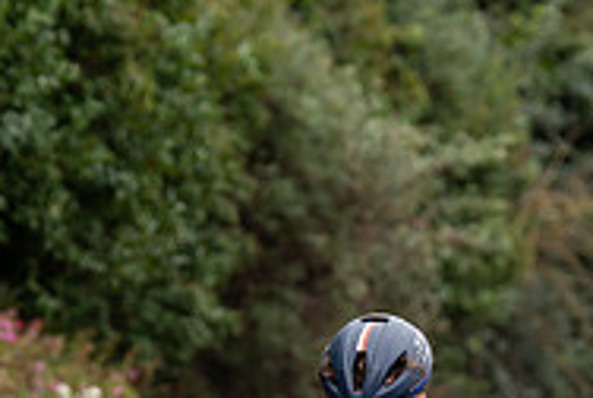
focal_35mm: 385
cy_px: 539
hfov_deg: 5.3
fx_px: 6352
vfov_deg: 3.6
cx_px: 319
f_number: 3.5
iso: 320
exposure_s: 1/1000
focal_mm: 125
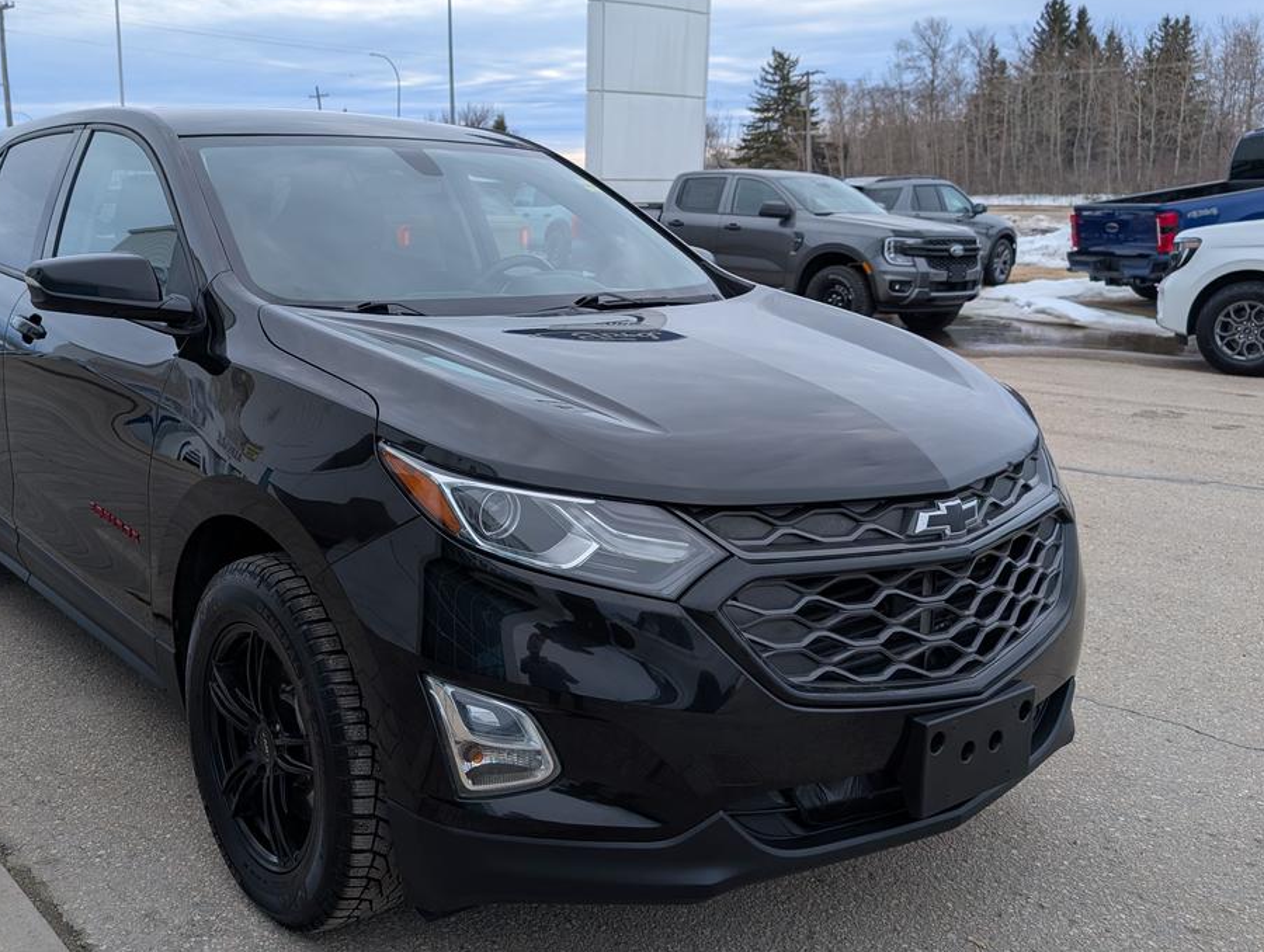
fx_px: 1243
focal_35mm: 34
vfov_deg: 41.9
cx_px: 478
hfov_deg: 53.3
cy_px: 439
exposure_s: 1/854
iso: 22
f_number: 1.68
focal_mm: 6.9
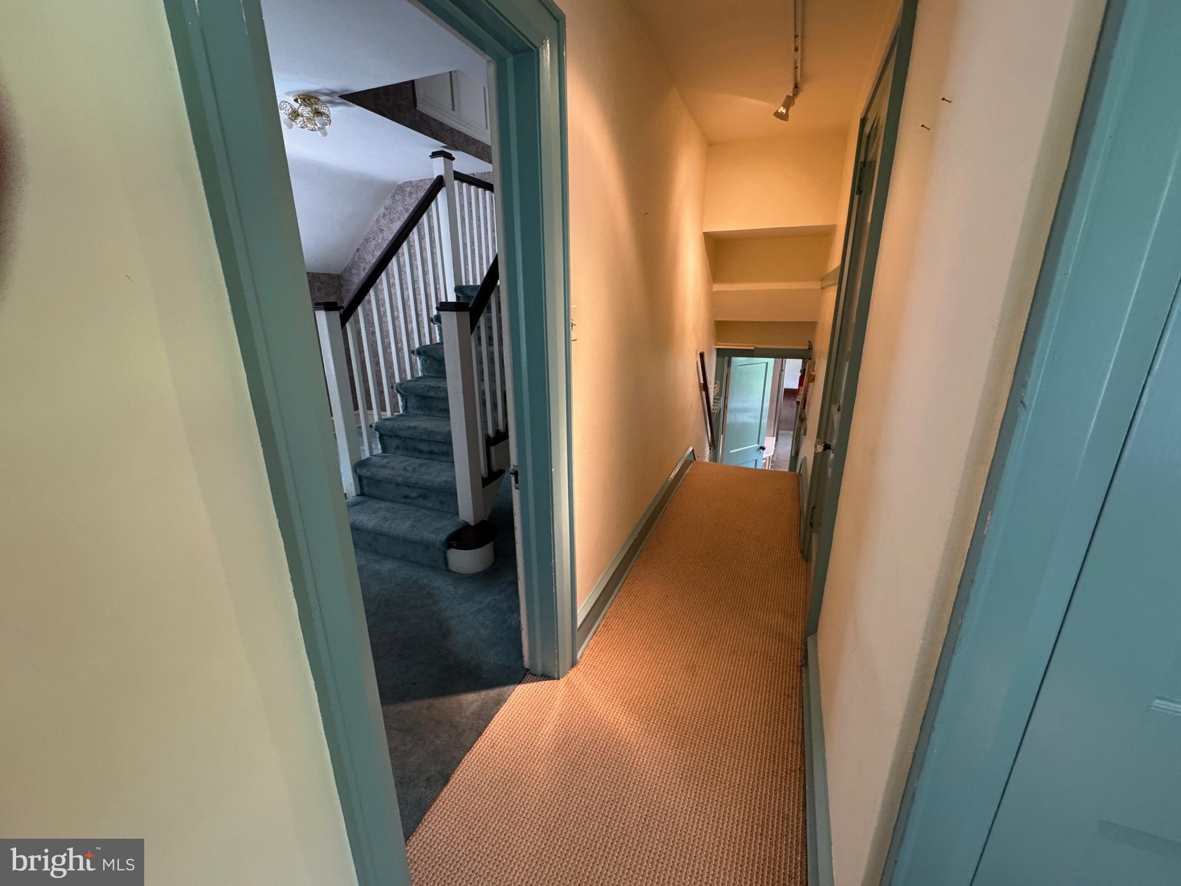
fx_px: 478
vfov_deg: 85.7
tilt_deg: -17.0
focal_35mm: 14
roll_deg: +1.0
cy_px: 443
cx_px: 590
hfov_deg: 102.1
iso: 250
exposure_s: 1/60
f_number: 2.2
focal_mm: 2.22
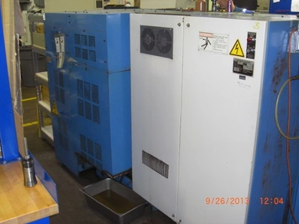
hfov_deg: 47.9
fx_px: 337
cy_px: 110
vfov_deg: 36.8
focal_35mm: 39
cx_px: 149
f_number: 2.7
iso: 200
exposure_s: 1/60
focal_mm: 6.2
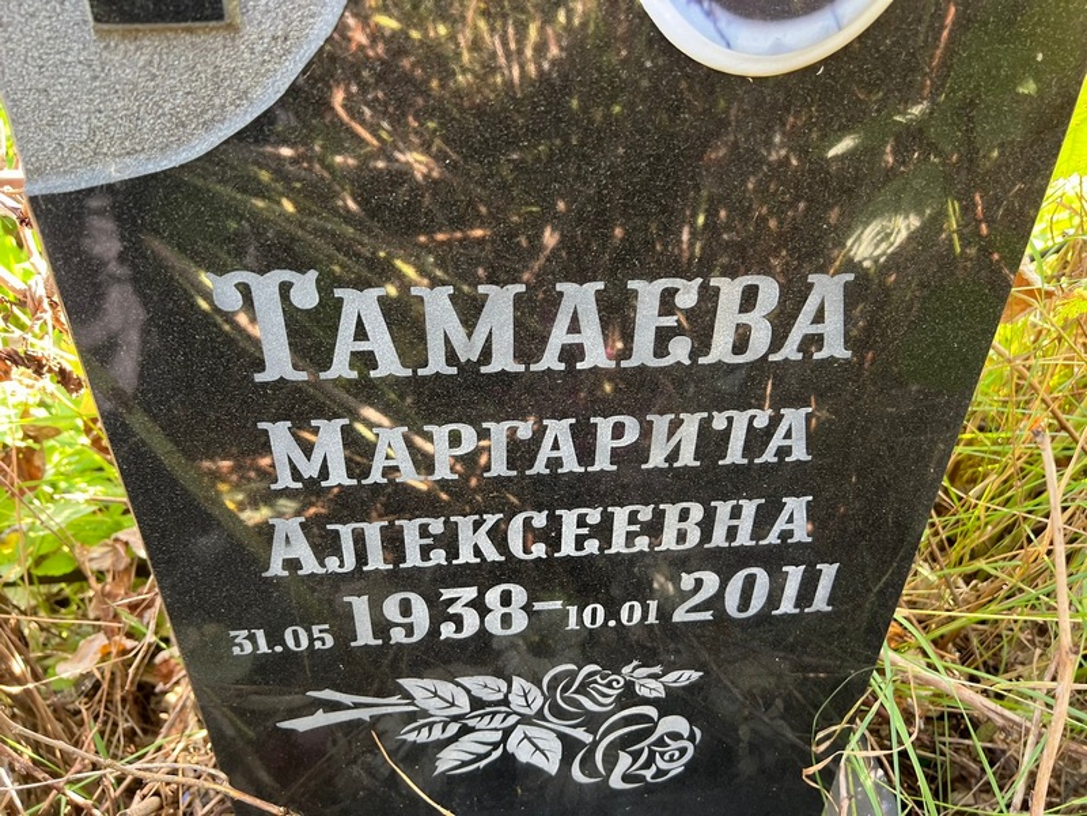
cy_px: 408
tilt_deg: -31.2
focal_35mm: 26
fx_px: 816
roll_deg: -0.3
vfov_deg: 53.1
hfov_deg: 67.3
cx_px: 544
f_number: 1.5
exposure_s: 1/121
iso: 125
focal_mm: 5.7
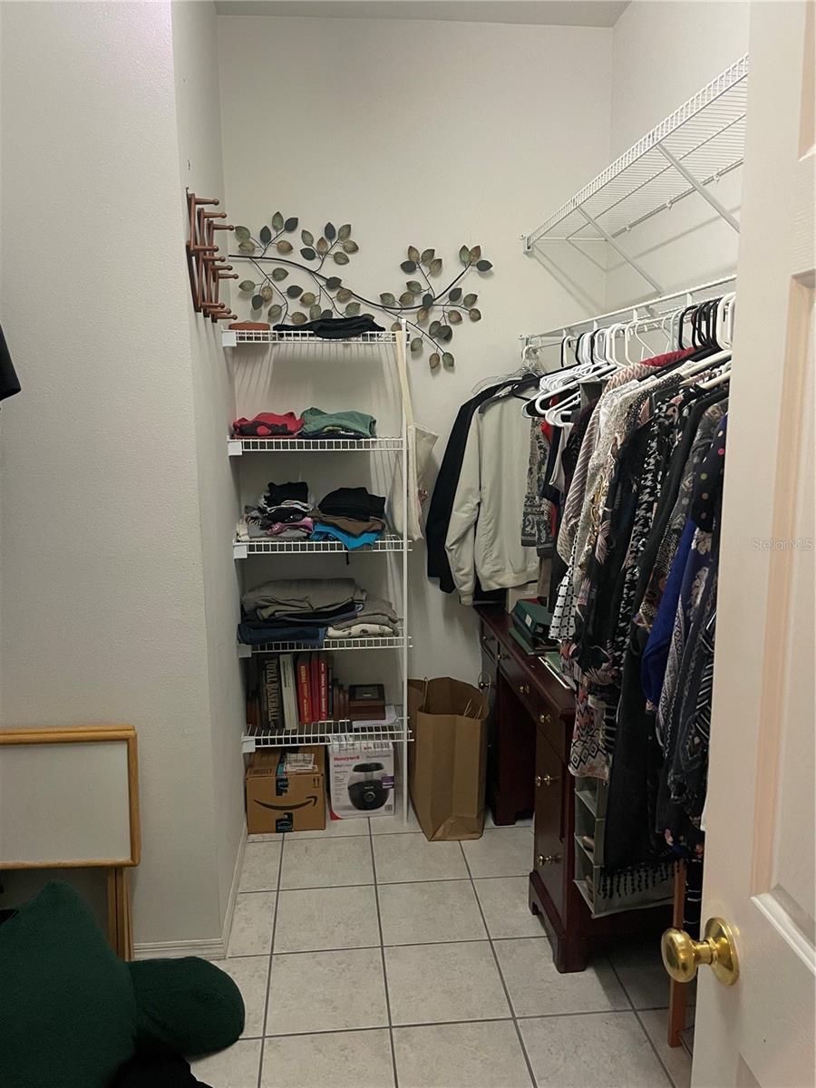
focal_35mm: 26
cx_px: 408
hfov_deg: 53.1
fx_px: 817
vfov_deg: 67.3
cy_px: 544
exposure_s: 1/30
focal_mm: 4.2
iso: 500
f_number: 1.6
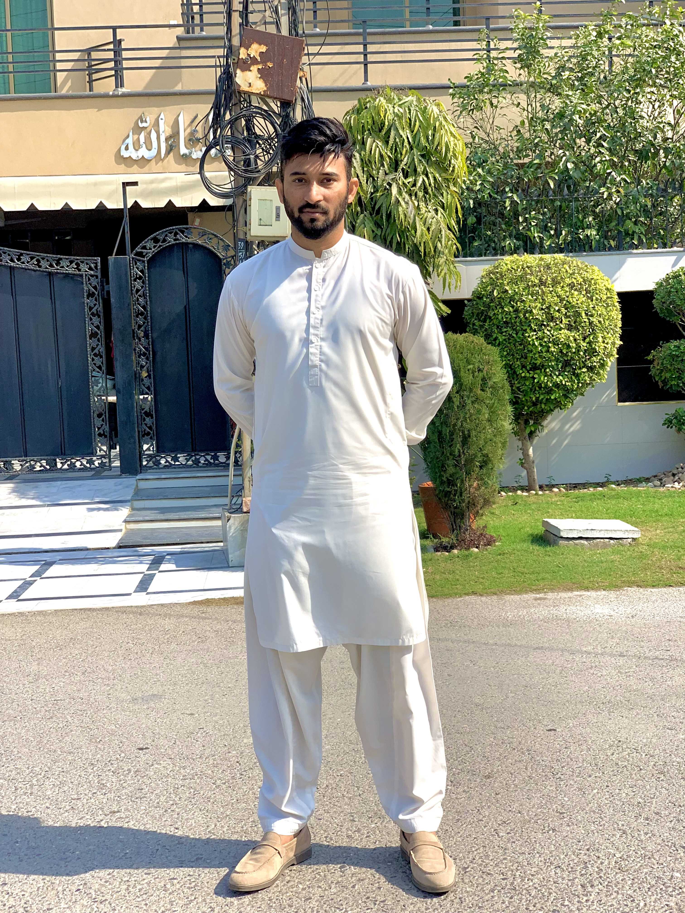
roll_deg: +2.1
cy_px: 456
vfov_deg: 36.8
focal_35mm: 52
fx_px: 1372
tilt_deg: -5.6
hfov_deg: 28.0
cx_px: 342
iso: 16
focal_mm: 6
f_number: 2.4
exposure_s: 1/737
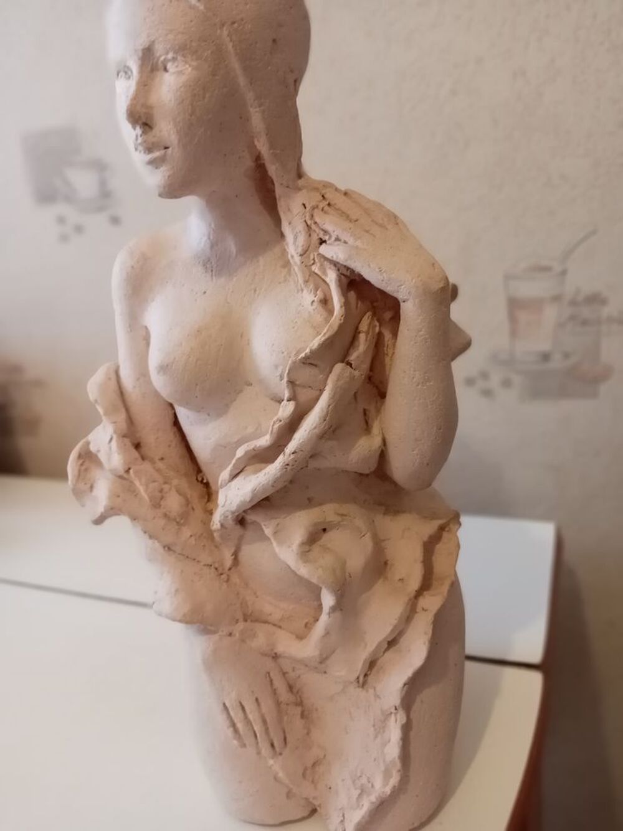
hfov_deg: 51.3
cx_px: 312
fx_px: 648
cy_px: 416
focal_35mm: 27
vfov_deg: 65.3
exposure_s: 1/25
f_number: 4
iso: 1487
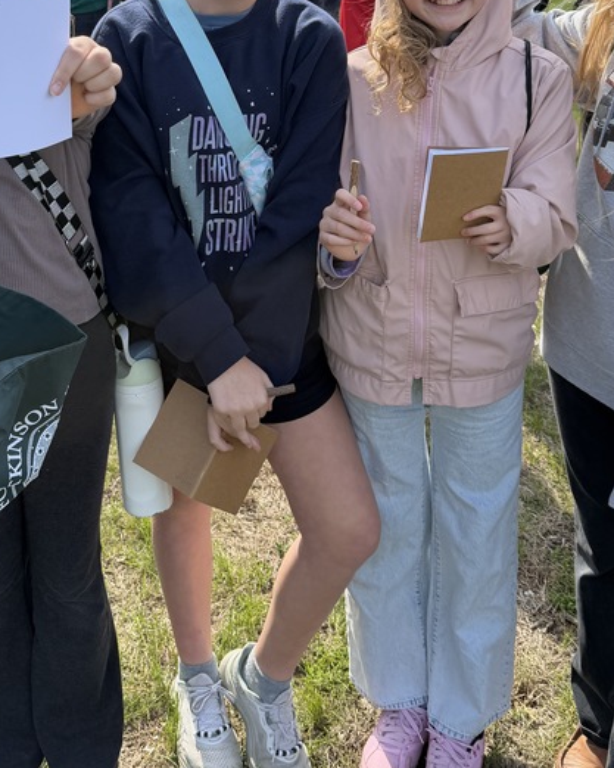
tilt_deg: -15.9
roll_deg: -0.7
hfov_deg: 32.6
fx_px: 1045
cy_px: 167
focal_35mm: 46
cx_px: 237
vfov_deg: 39.0
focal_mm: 6.76
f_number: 1.78
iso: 100
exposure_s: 1/2053
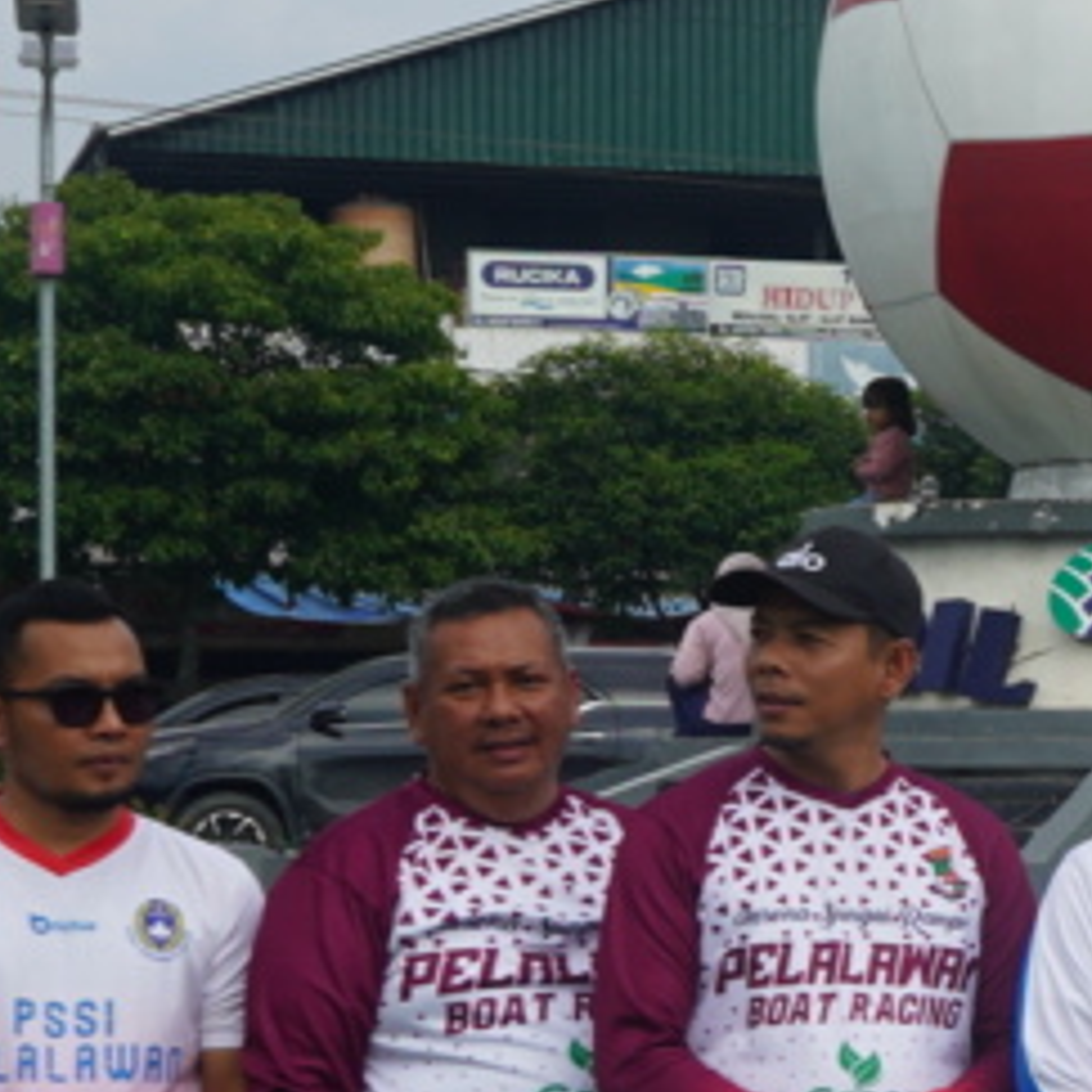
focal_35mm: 170
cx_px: 2539
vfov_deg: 10.3
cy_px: 831
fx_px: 6067
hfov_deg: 9.3
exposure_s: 1/160
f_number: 10
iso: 100
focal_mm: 30
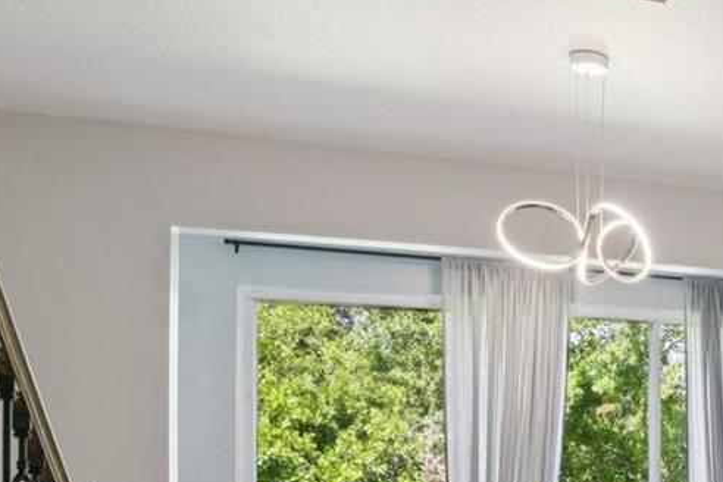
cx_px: 1121
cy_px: 488
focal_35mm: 52
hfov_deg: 26.2
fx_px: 1044
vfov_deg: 24.7
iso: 400
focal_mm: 16
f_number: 8
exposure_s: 1/13
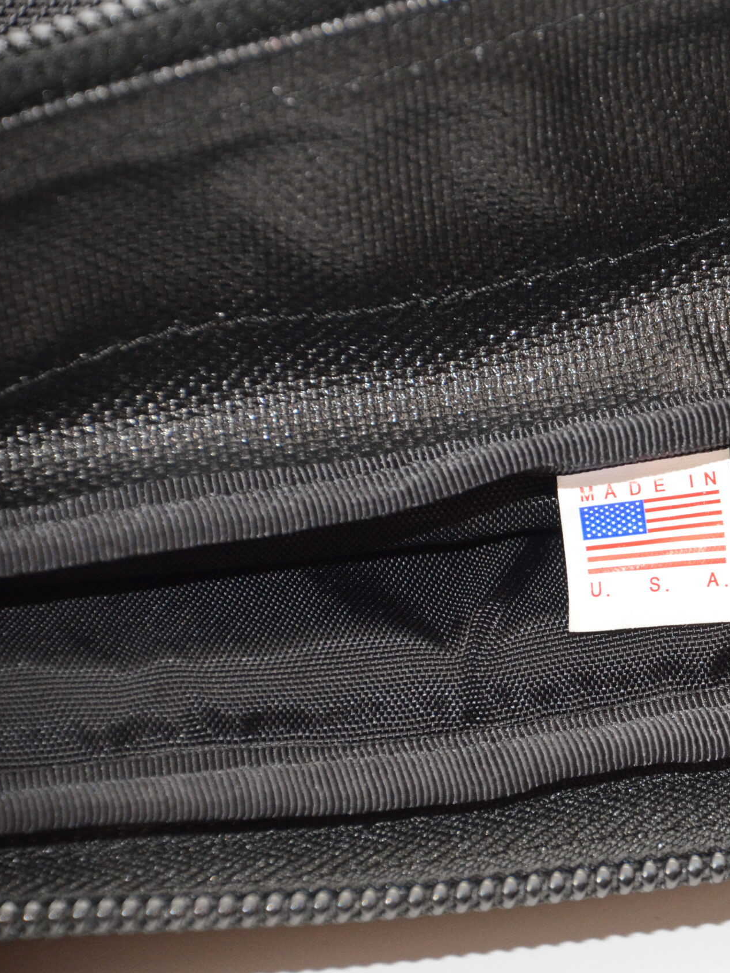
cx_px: 690
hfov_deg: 2.3
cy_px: 486
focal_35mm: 653
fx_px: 18359
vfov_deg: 3.0
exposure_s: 1/160
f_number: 6.3
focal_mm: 300
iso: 1600
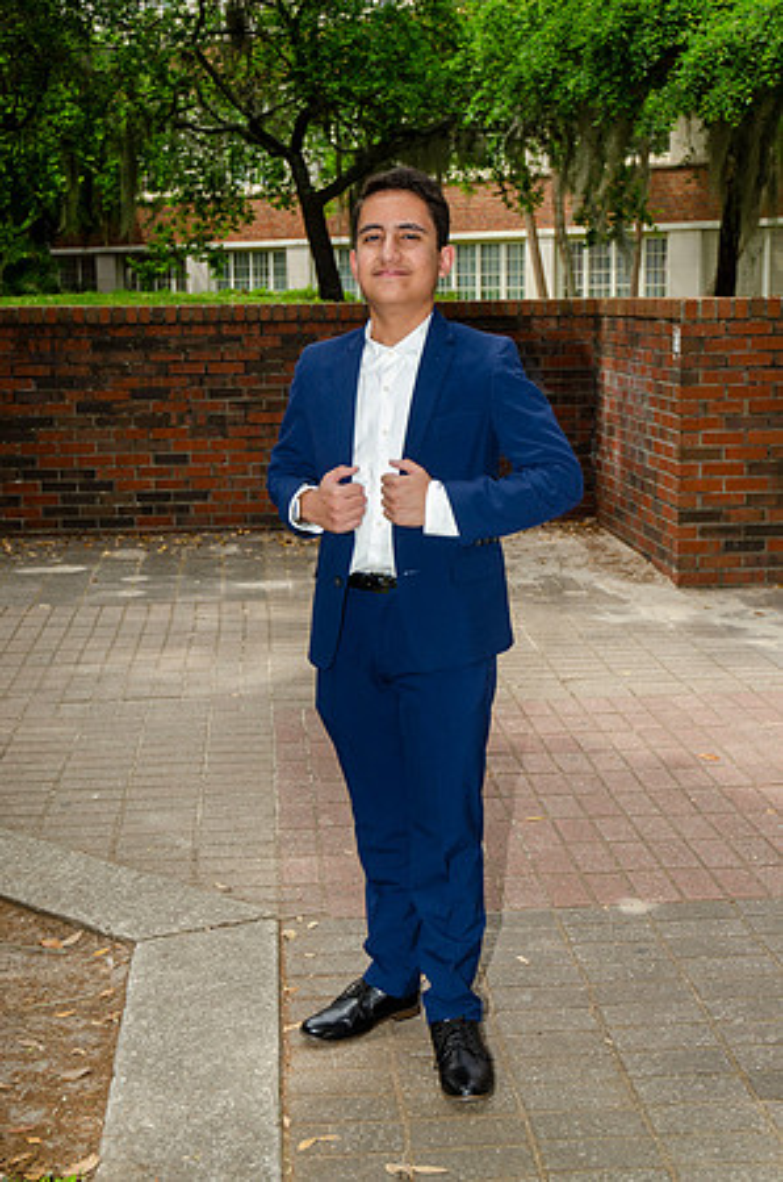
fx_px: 1671
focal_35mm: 51
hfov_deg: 26.4
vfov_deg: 39.0
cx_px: 392
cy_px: 591
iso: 100
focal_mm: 34
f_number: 5
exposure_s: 1/250
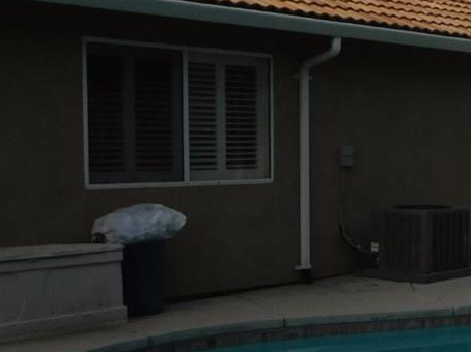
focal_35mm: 76
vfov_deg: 19.3
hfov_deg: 21.8
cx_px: 685
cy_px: 214
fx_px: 1034
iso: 125
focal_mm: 4
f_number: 6
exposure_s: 1/400
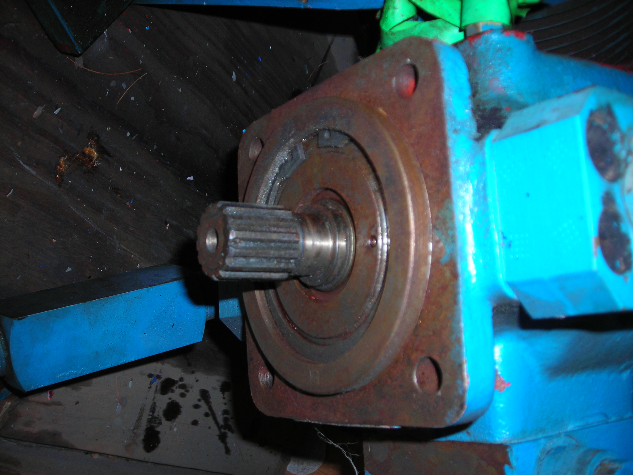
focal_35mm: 38
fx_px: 695
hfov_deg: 49.0
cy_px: 238
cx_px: 316
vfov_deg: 37.7
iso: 50
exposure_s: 1/60.1
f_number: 3.2
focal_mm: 6.3
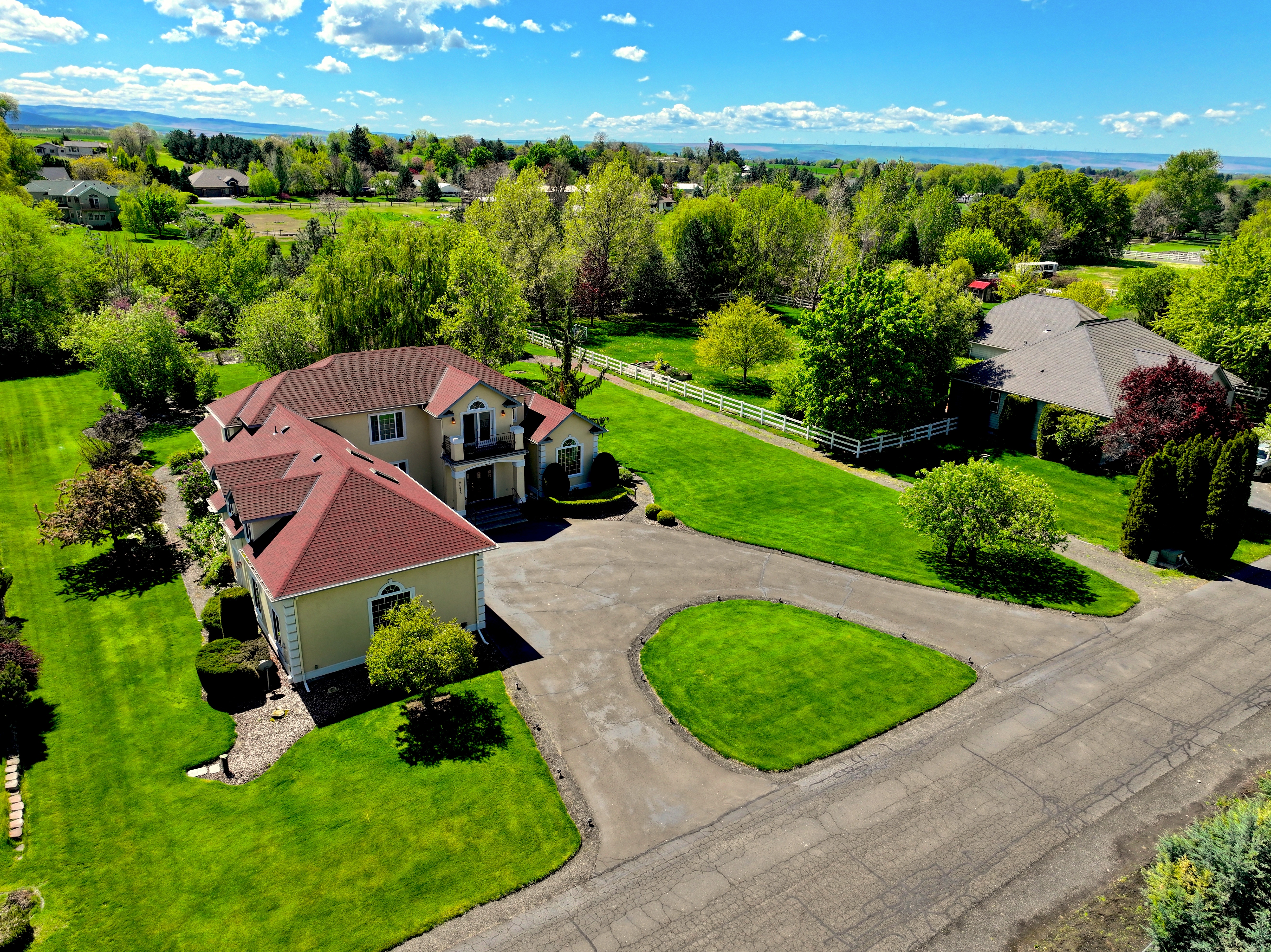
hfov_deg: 71.6
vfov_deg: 56.8
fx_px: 881
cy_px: 476
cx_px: 636
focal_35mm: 24
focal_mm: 12.29
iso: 180
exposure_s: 1/2500
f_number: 2.8
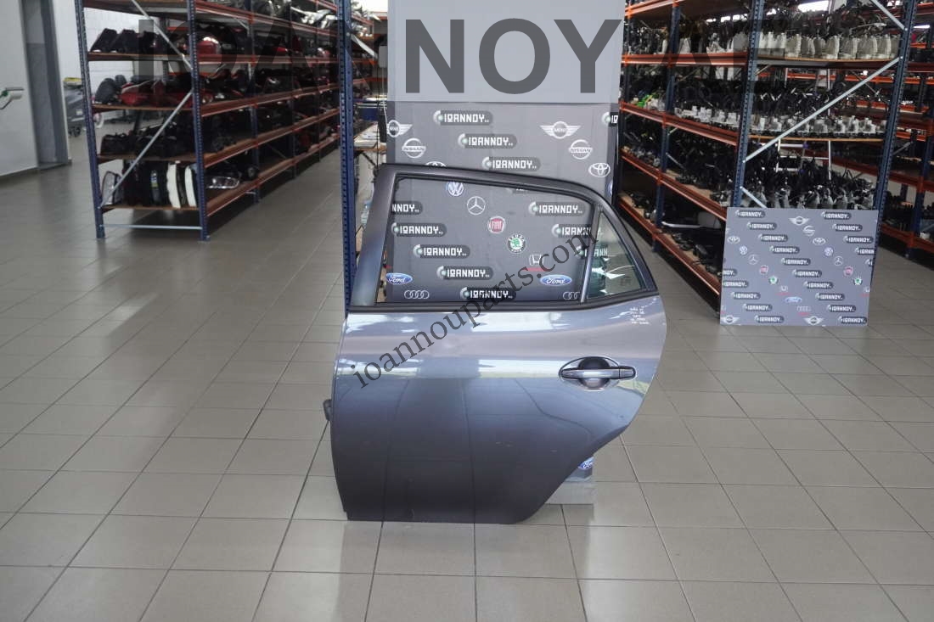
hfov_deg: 57.2
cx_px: 467
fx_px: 856
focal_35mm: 33
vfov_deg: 40.0
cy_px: 311
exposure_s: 1/160
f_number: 4
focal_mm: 22
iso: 2000
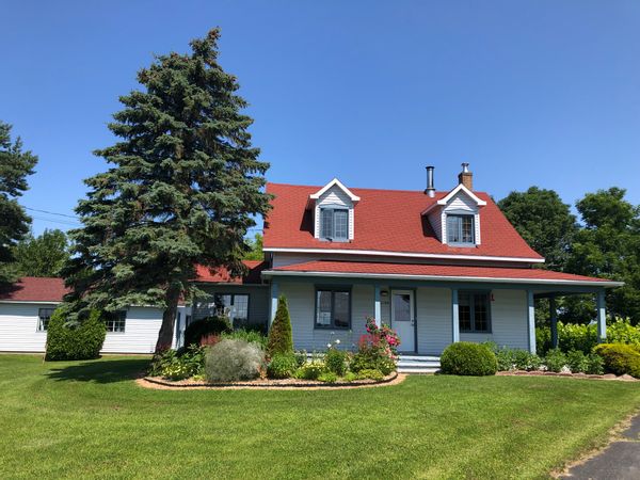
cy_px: 240
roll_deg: -1.2
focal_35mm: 28
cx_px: 320
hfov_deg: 63.4
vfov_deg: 49.7
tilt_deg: +10.2
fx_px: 518
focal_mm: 3.99
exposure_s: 1/1412
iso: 20
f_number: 1.8
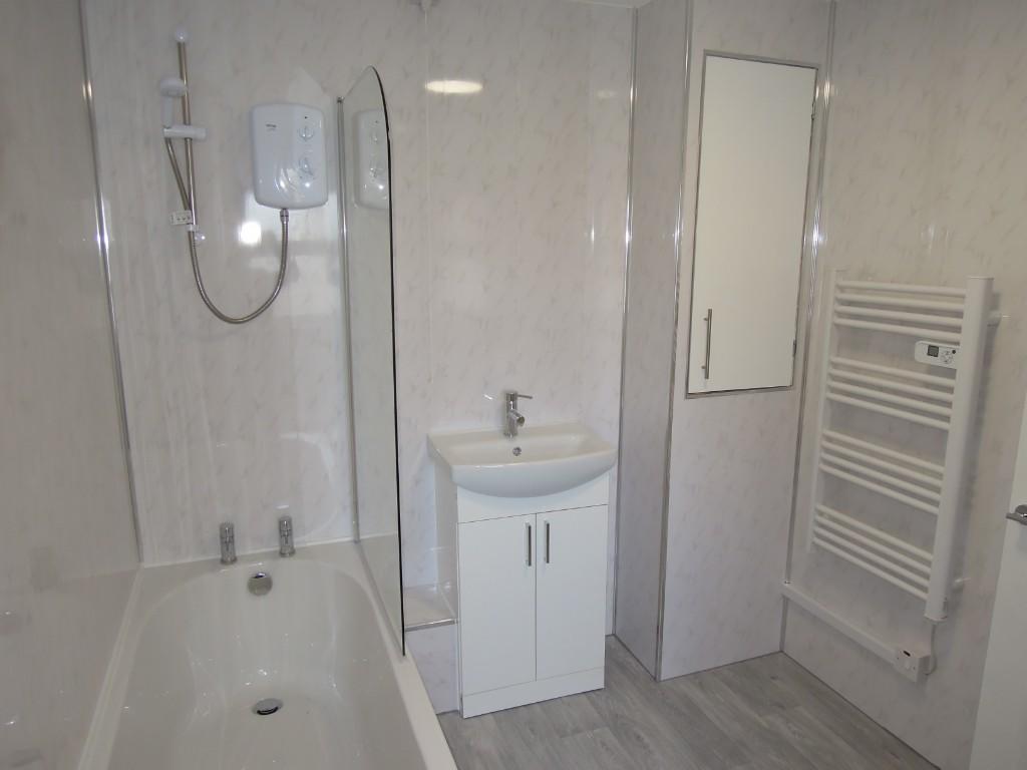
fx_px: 712
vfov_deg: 56.8
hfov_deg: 71.6
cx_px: 514
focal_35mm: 24
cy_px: 385
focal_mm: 4.3
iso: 160
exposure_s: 1/125
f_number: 2.8
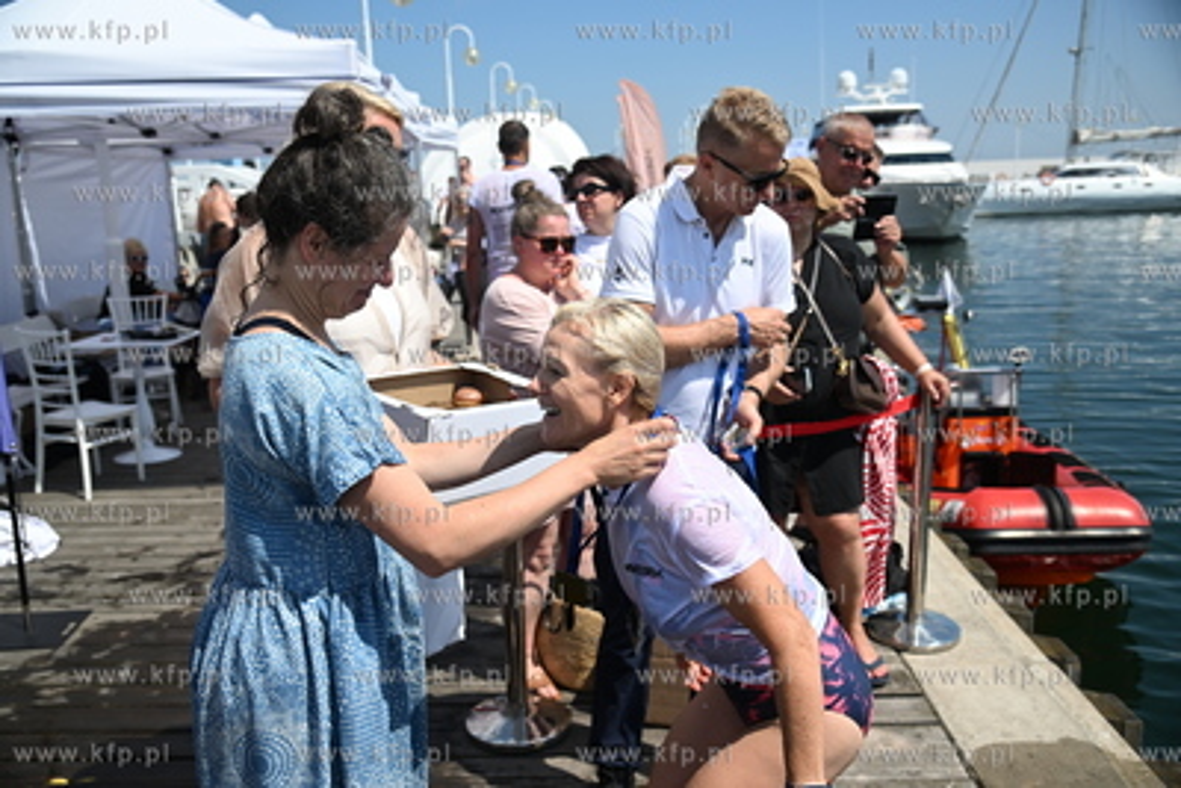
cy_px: 394
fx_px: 1050
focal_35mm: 32
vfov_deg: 41.1
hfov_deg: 58.7
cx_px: 590
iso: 100
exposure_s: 1/1000
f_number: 4
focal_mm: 32
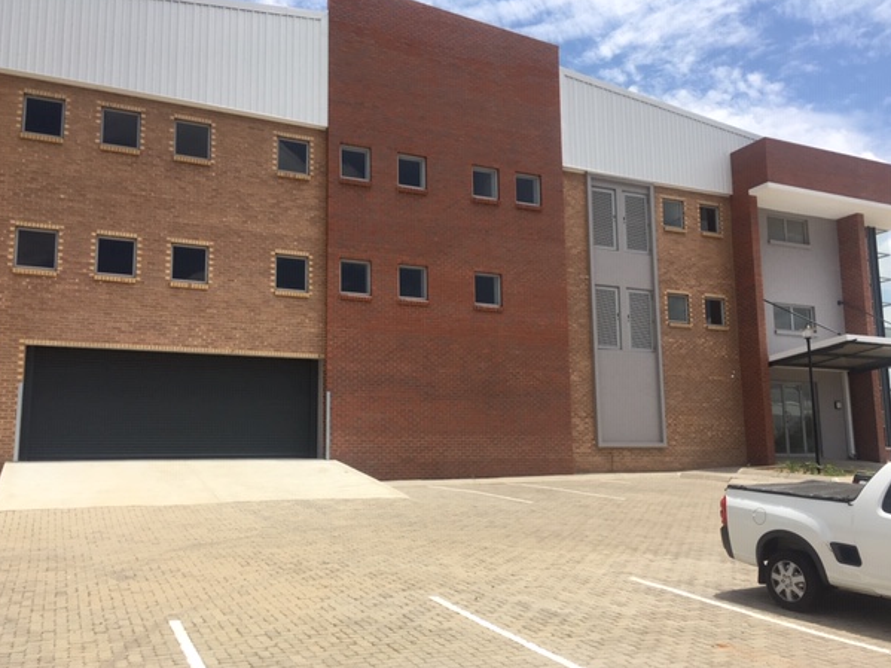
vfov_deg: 45.4
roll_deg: +1.2
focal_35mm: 31
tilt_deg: +7.4
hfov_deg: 58.4
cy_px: 350
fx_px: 798
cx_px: 433
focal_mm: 4.15
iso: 25
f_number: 2.2
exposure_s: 1/2024
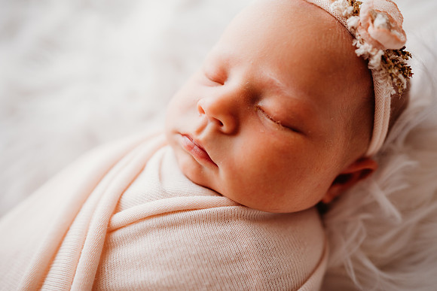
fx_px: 291
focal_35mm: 24
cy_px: 146
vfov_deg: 53.2
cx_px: 218
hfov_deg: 73.7
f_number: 2.5
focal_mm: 24
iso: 80
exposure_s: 1/200
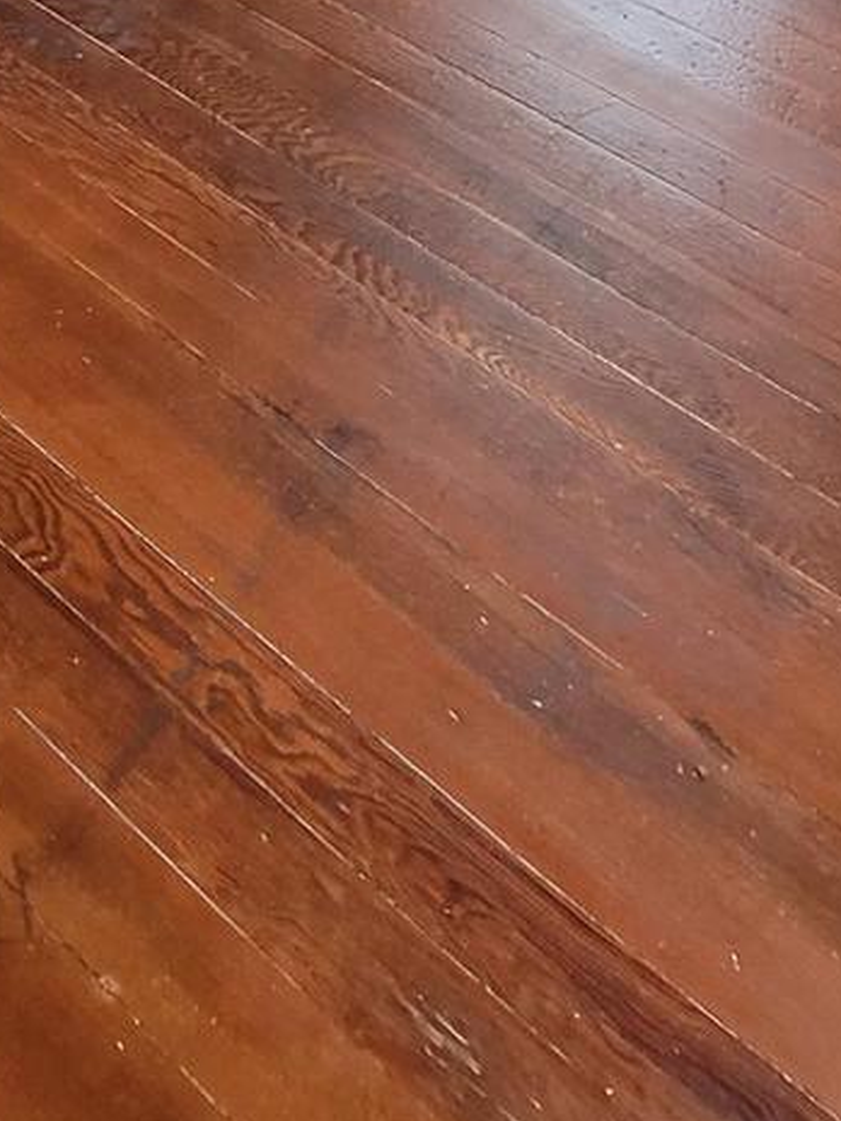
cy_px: -722
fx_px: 1393
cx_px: 276
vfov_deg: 25.5
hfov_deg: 33.3
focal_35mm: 43
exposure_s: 1/60
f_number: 2.2
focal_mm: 2.2
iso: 125
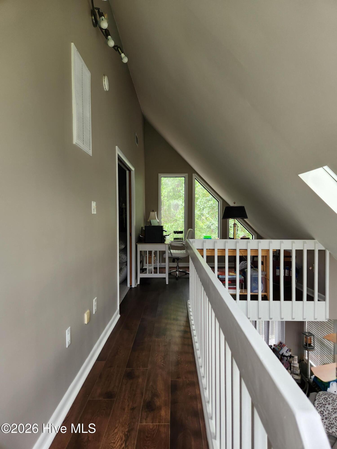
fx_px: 299
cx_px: 168
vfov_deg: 73.9
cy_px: 224
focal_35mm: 23
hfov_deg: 58.9
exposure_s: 1/180
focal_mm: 5.4
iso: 100
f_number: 1.8
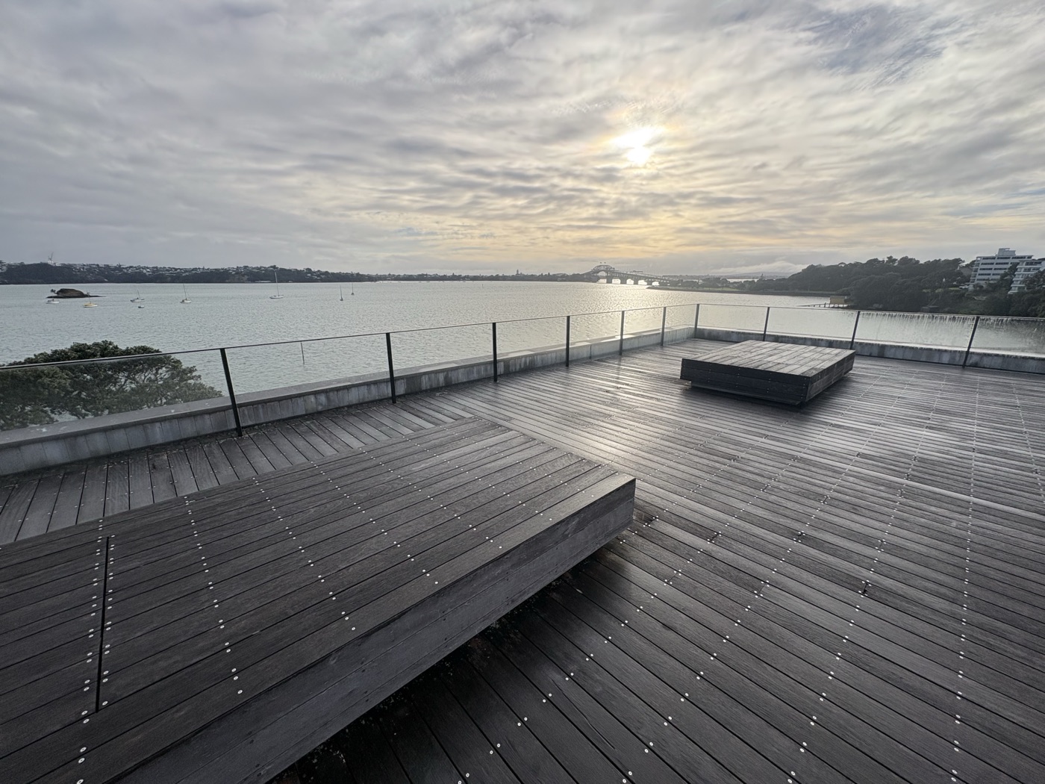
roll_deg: +1.3
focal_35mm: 14
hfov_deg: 102.1
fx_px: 423
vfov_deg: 85.7
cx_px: 522
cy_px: 392
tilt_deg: -14.4
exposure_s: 1/1256
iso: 50
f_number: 2.2
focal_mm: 2.22
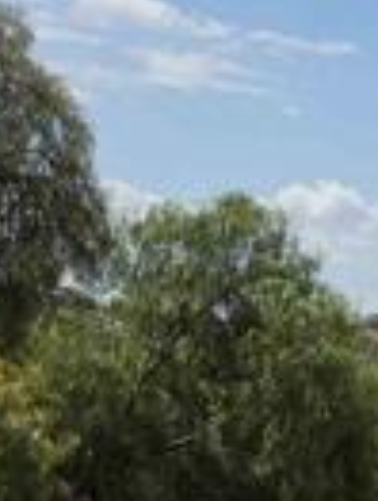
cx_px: 1046
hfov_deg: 10.4
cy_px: 669
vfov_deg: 16.5
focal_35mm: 112
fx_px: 1623
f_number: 1.8
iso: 80
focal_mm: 5.4
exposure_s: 1/6839
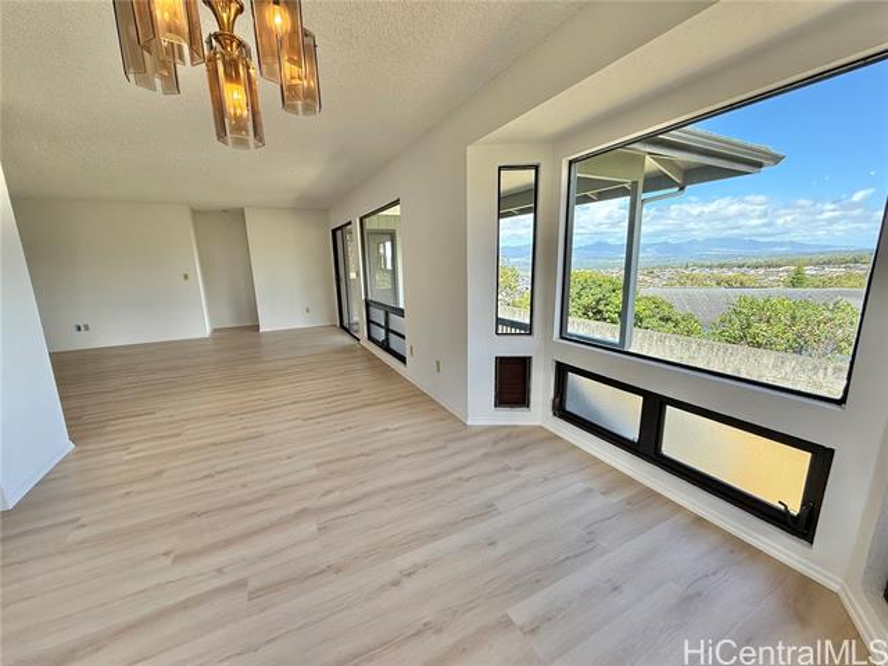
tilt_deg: -11.2
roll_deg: +0.6
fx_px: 359
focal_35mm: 14
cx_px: 444
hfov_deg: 102.1
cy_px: 333
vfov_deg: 85.7
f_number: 2.2
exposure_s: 1/209
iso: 64
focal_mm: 2.22
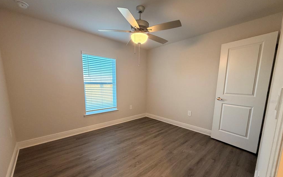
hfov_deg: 101.5
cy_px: 102
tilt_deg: -9.1
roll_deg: -0.3
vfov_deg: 74.3
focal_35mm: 15
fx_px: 116
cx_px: 141
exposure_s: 1/60
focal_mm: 2.22
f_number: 2.2
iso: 250
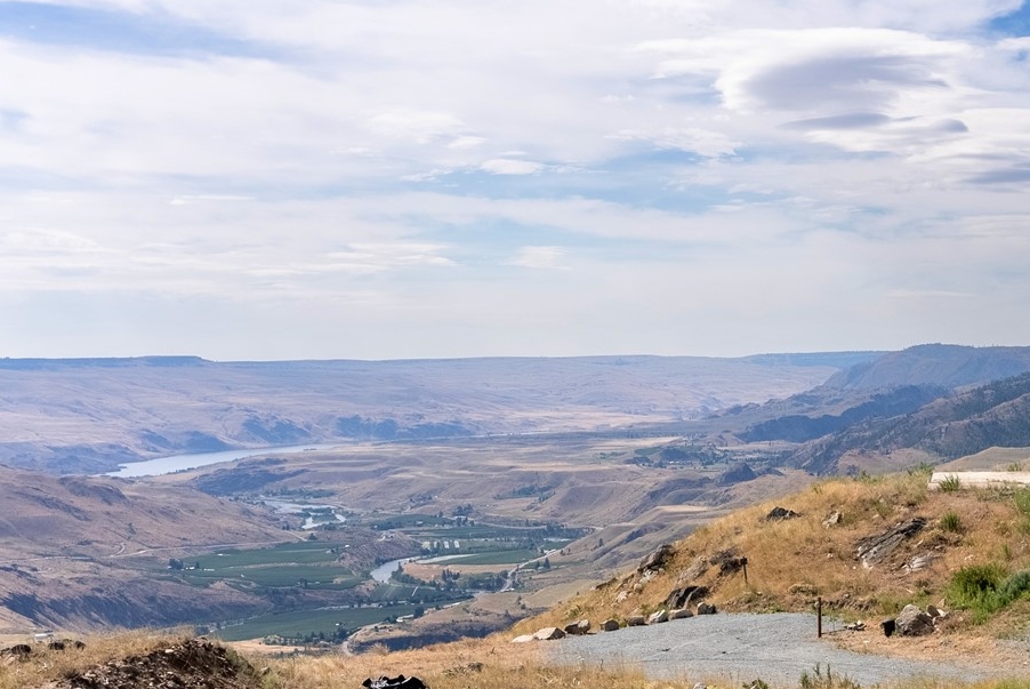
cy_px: 382
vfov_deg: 21.9
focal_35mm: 62
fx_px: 1781
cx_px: 887
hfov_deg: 31.1
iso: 100
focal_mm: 33.1
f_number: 6.3
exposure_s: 1/8000
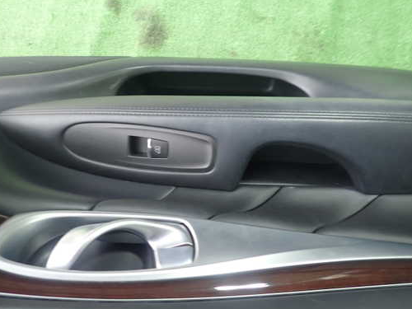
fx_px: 357
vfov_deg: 46.8
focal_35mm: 30
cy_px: 163
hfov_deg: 59.8
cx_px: 184
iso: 200
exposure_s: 1/30
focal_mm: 4.5
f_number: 2
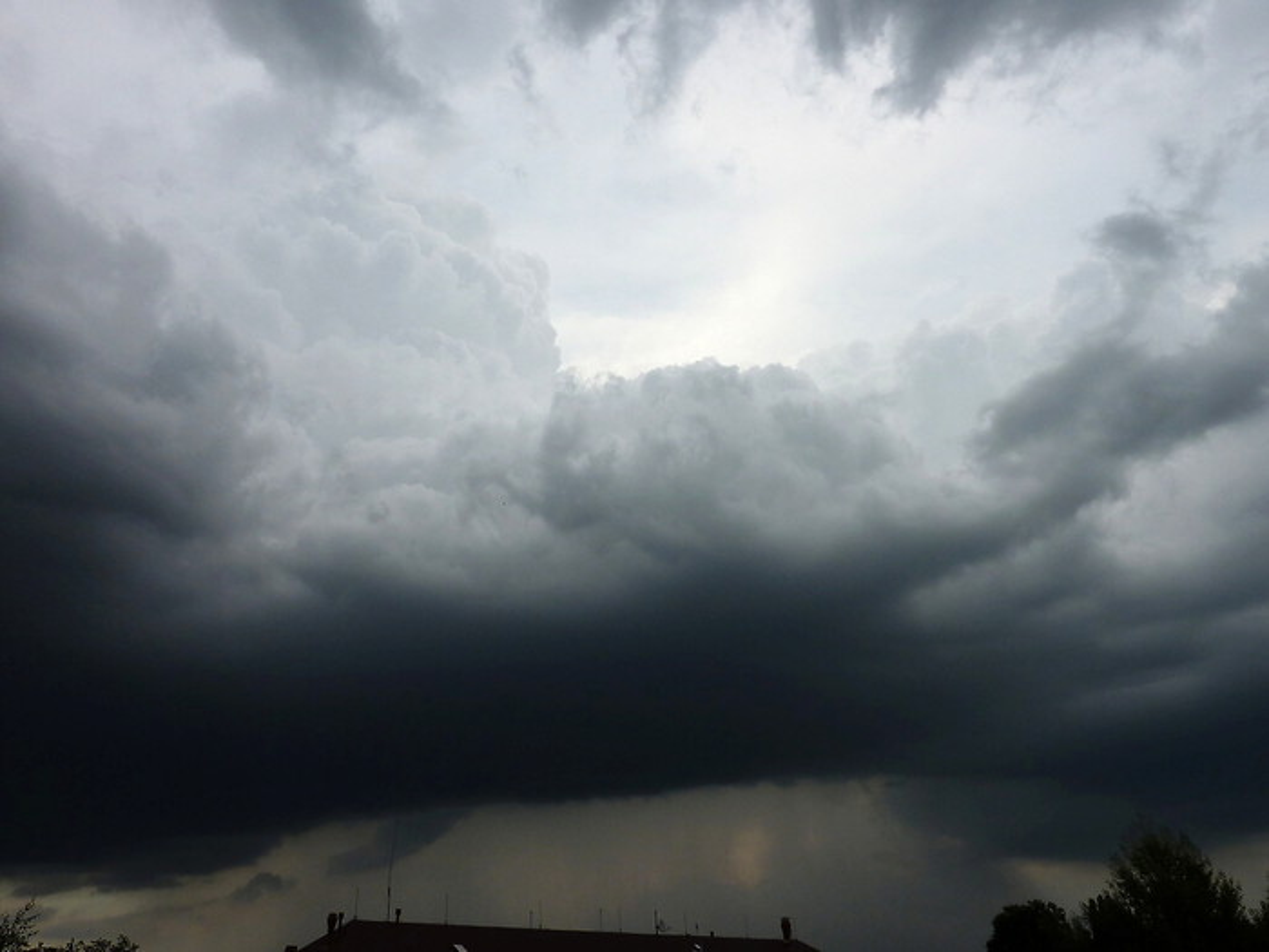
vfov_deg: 54.9
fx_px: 916
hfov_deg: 69.4
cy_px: 476
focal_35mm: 25
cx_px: 634
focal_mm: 4.1
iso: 80
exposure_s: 1/320
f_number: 4
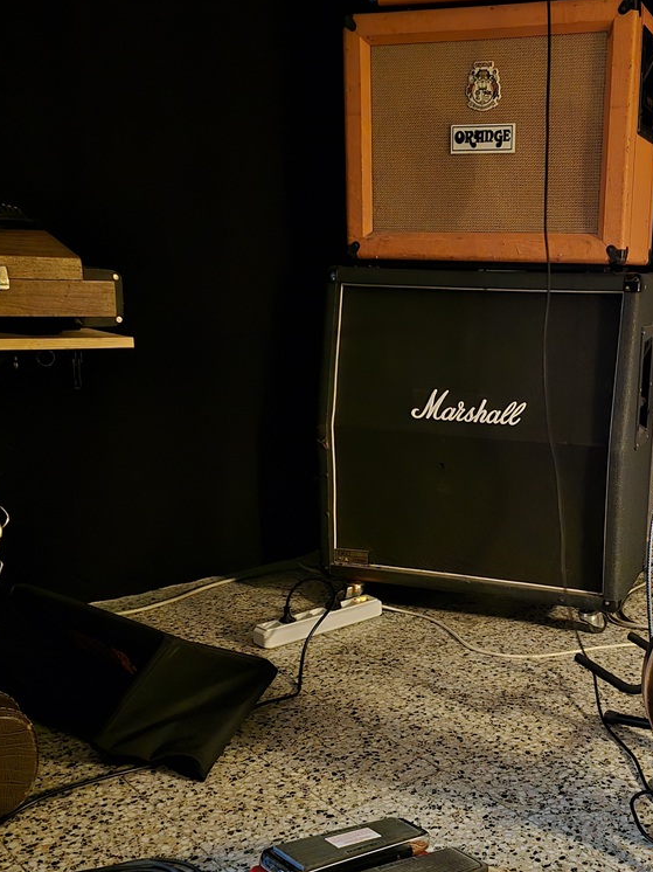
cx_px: 513
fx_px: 931
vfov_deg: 50.0
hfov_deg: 37.4
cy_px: 499
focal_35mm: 37
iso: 3200
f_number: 1.7
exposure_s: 1/12.5
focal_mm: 6.3
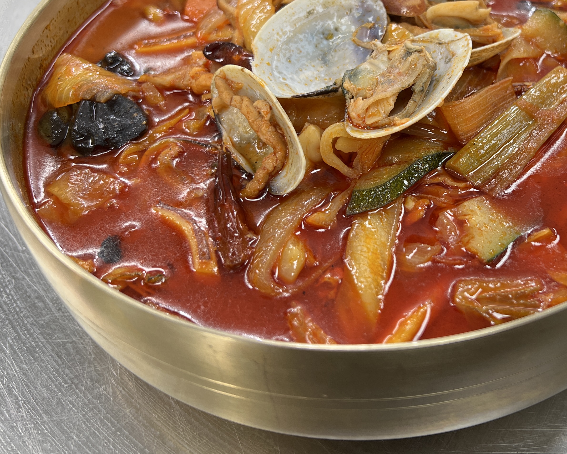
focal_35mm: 43
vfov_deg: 34.3
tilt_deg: -43.8
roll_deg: -1.5
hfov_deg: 41.5
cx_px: 431
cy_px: 125
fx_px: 722
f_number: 1.5
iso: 64
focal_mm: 5.7
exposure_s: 1/60
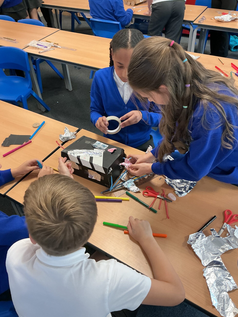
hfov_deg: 46.8
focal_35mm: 30
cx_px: 121
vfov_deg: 60.0
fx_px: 275
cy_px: 157
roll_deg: +4.1
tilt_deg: -43.8
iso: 160
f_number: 1.8
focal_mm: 3
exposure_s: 1/60
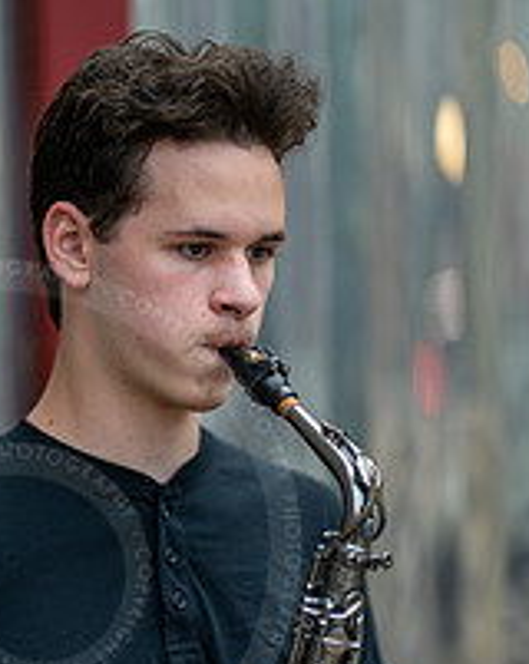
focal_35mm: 179
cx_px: 73
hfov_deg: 8.6
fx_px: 3514
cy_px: 661
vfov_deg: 10.7
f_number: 1.2
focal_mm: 85
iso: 250
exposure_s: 1/320
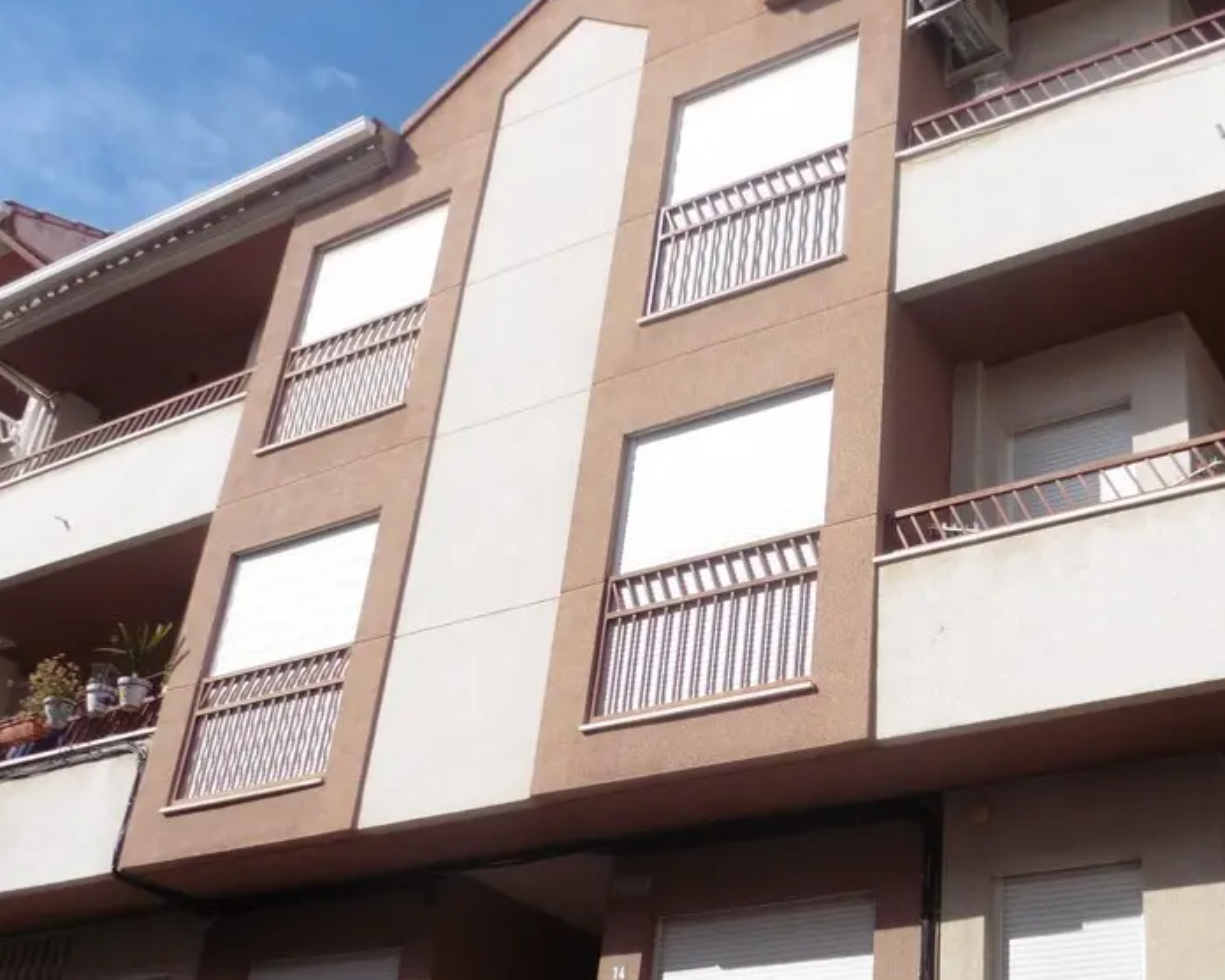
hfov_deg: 42.2
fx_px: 1559
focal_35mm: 43
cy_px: 571
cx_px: 842
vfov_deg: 34.8
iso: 100
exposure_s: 1/2000
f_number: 3.3
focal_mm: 4.3
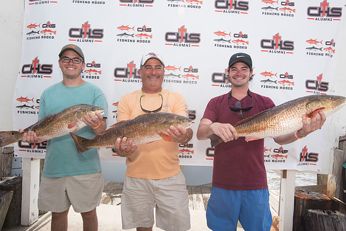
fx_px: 250
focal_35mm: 26
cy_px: 116
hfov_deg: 69.4
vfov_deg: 49.6
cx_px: 173
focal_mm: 26
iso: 250
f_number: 9
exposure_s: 1/250
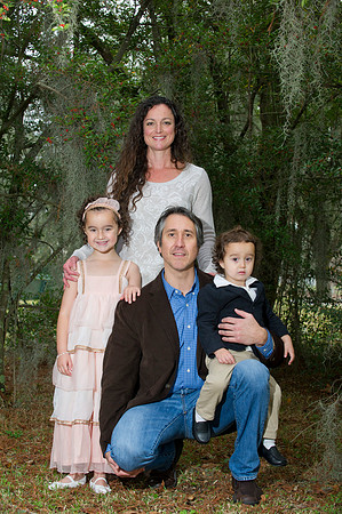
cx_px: 171
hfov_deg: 16.6
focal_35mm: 82
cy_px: 257
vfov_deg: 24.8
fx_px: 1171
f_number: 7.1
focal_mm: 82
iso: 640
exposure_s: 1/250
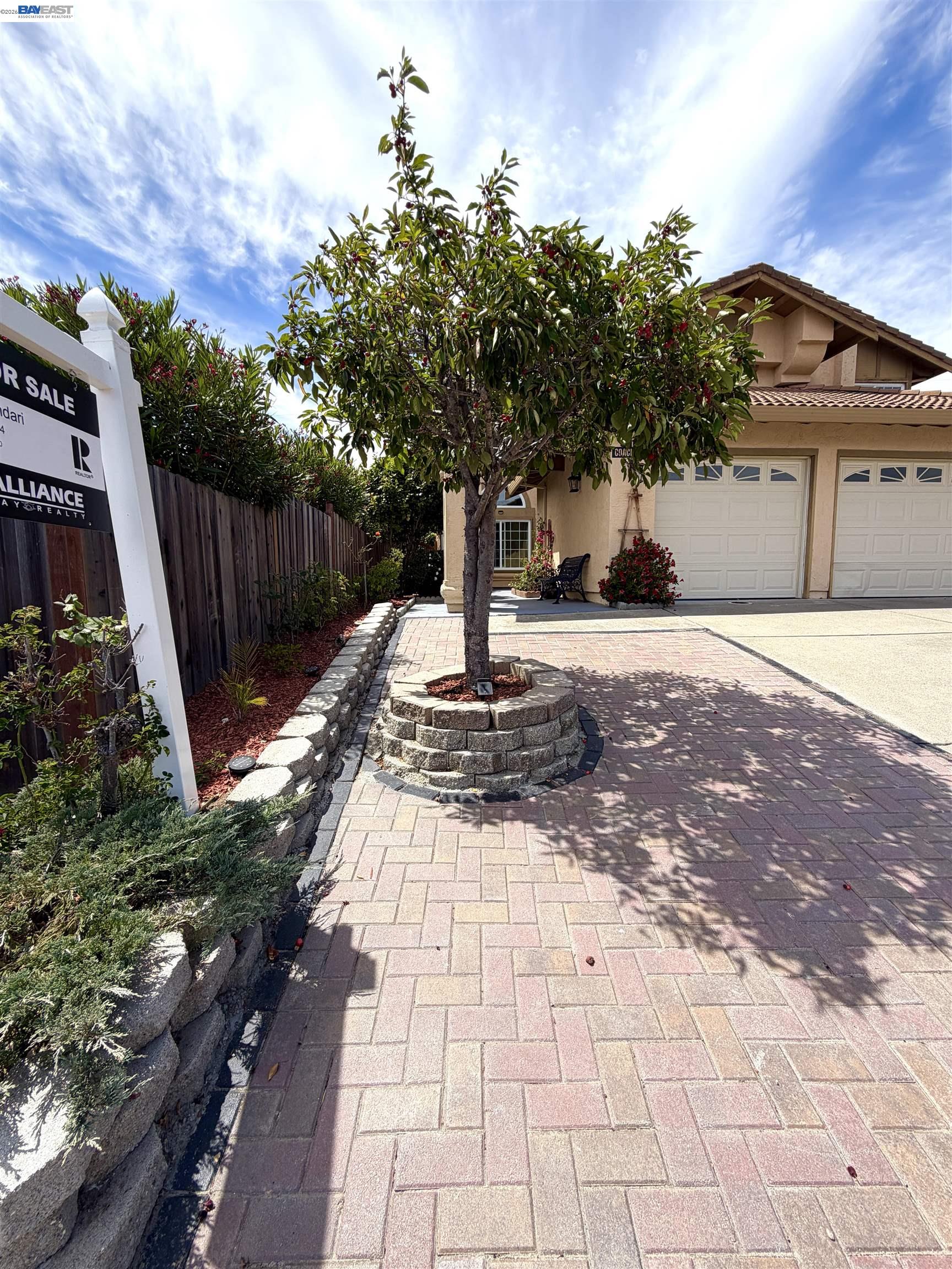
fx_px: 513
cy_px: 634
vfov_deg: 102.1
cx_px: 476
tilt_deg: -4.9
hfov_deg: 85.7
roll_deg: +0.3
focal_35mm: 14
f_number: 2.2
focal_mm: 2.22
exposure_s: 1/770
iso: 20
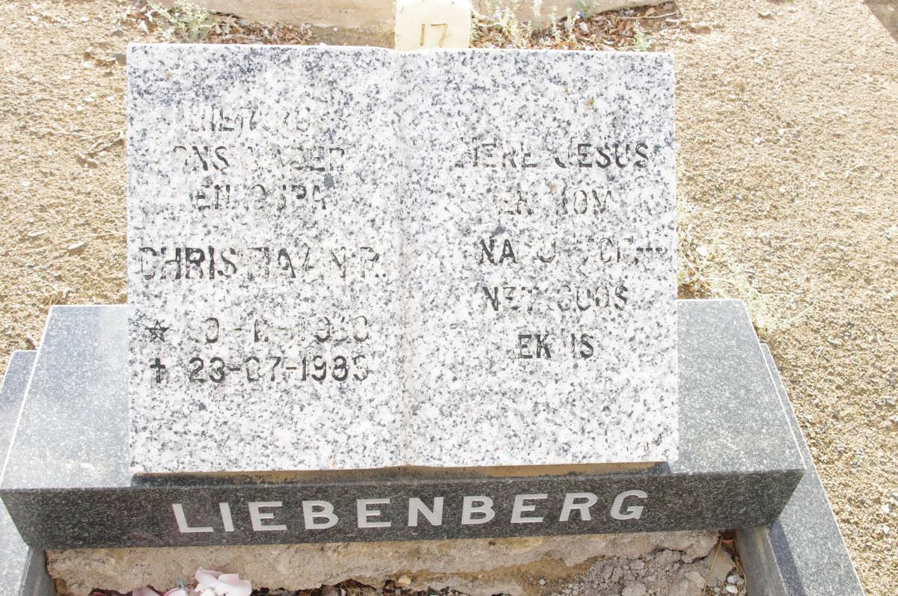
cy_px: 298
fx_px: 972
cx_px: 449
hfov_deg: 49.6
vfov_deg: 34.1
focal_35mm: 39
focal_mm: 26.25
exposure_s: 1/125
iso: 800
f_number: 11
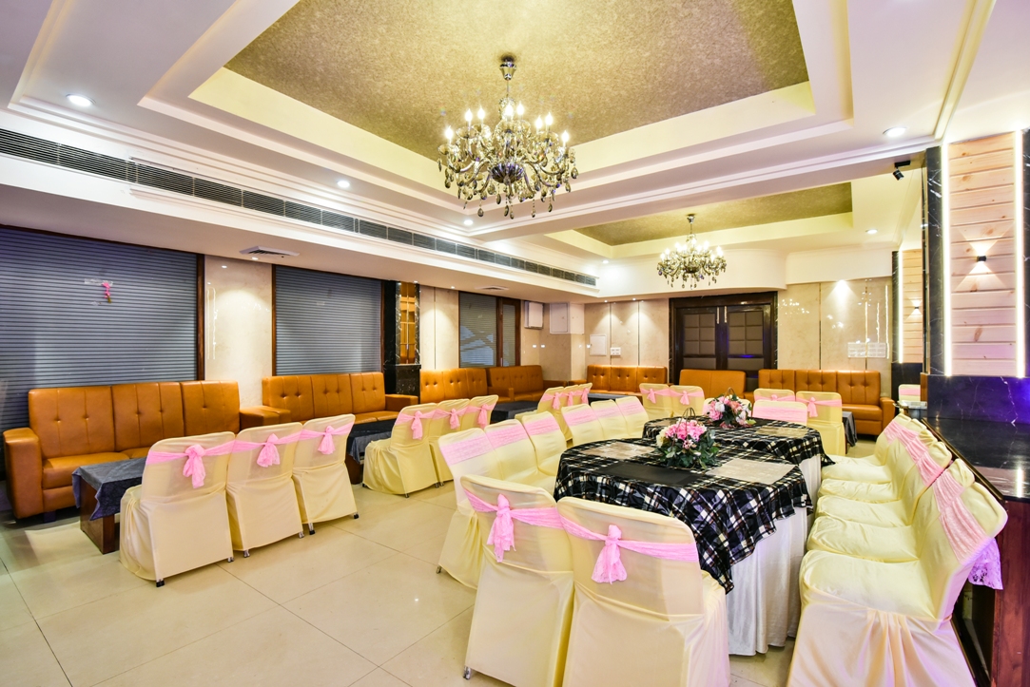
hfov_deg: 96.7
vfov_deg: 73.8
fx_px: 458
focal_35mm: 16
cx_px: 515
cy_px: 344
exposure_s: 1/40
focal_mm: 16
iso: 1600
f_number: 6.3
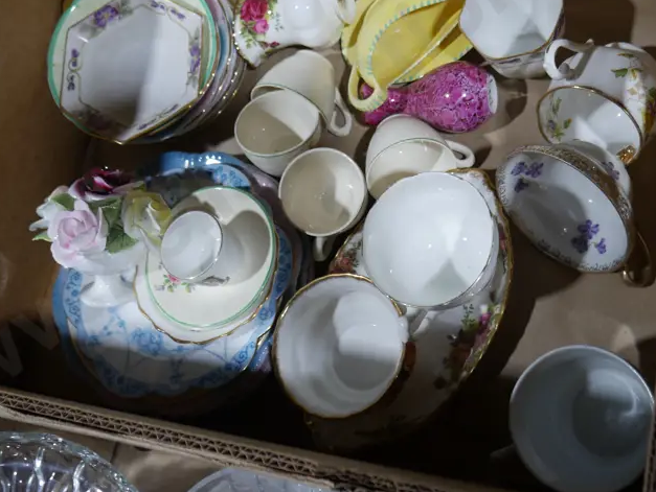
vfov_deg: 29.1
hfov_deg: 38.9
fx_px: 929
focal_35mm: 49
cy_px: 108
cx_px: 332
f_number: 3.6
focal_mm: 15
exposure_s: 1/100
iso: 200
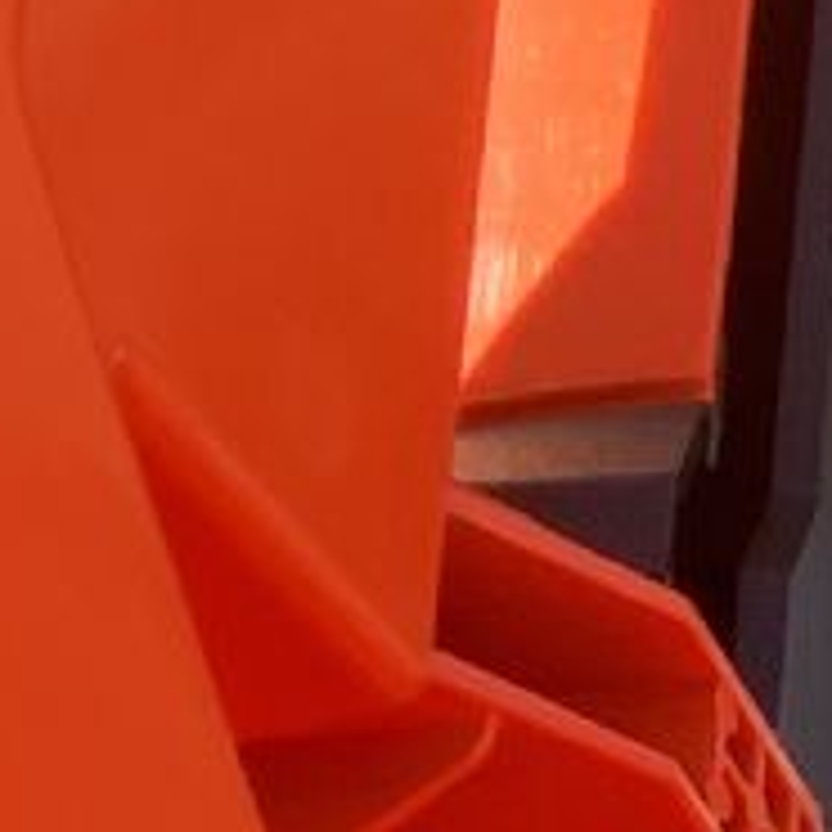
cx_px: 2037
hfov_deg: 8.4
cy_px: 2492
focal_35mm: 190
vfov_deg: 7.9
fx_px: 5167
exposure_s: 1/203
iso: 25
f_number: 2.4
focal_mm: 3.3
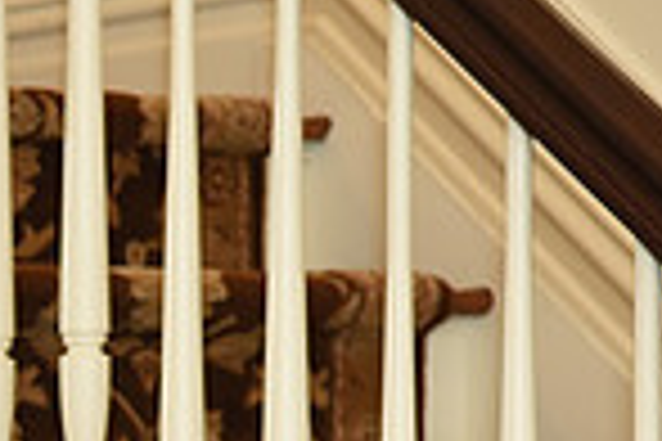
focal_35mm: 217
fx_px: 3990
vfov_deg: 6.3
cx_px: -419
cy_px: 632
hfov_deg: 9.2
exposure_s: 1/60
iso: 2500
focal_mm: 55
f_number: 5.6
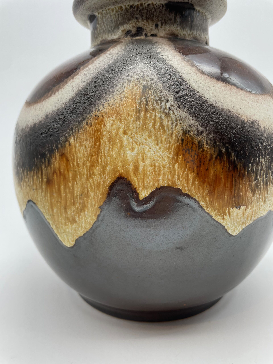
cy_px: 182
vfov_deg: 67.3
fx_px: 273
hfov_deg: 53.1
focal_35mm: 26
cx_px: 136
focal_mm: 4.2
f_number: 1.6
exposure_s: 1/121
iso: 64
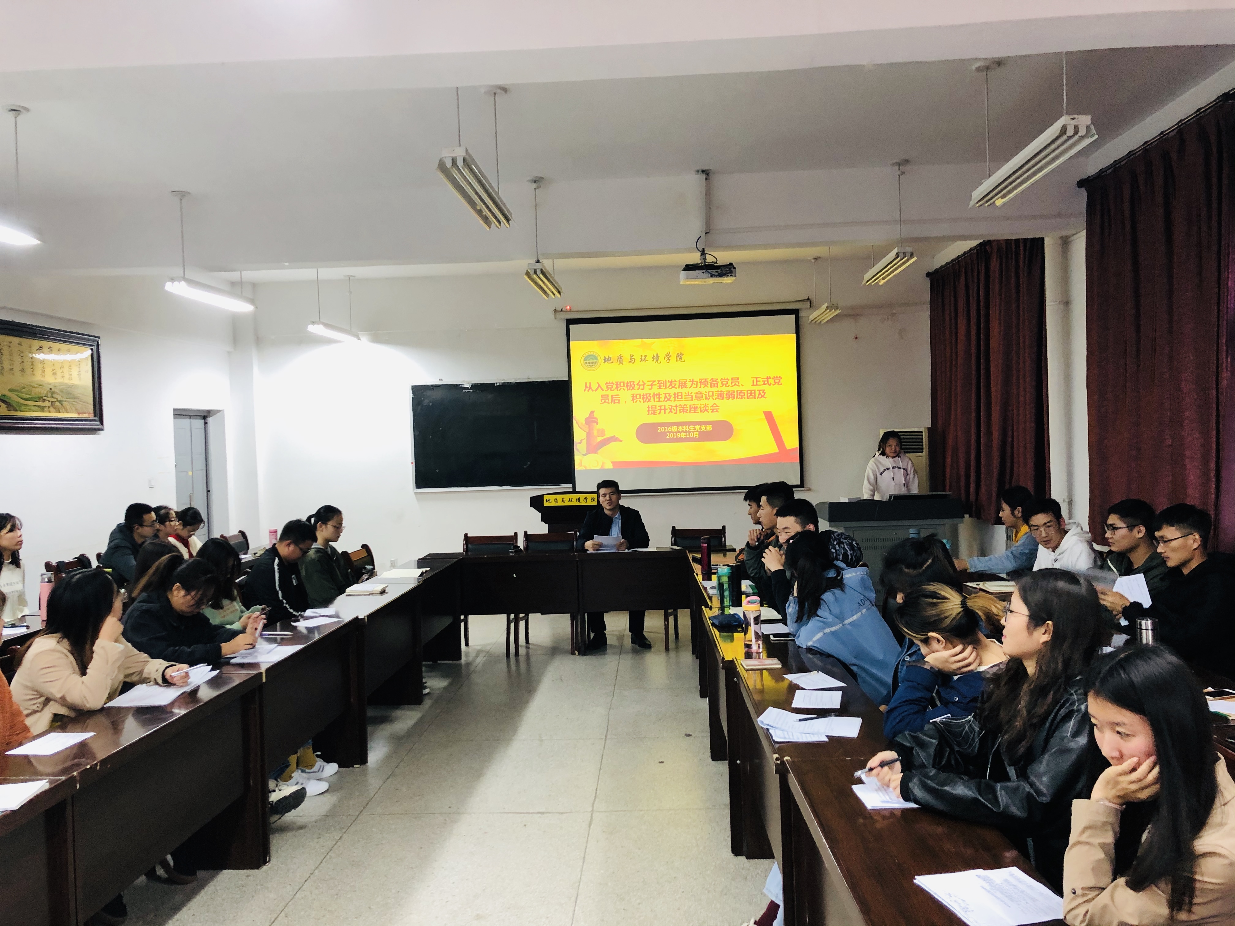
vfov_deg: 49.7
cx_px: 618
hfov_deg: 63.4
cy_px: 463
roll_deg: +1.5
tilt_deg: -2.2
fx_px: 999
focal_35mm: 28
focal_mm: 3.99
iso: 64
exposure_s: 1/17
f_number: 1.8
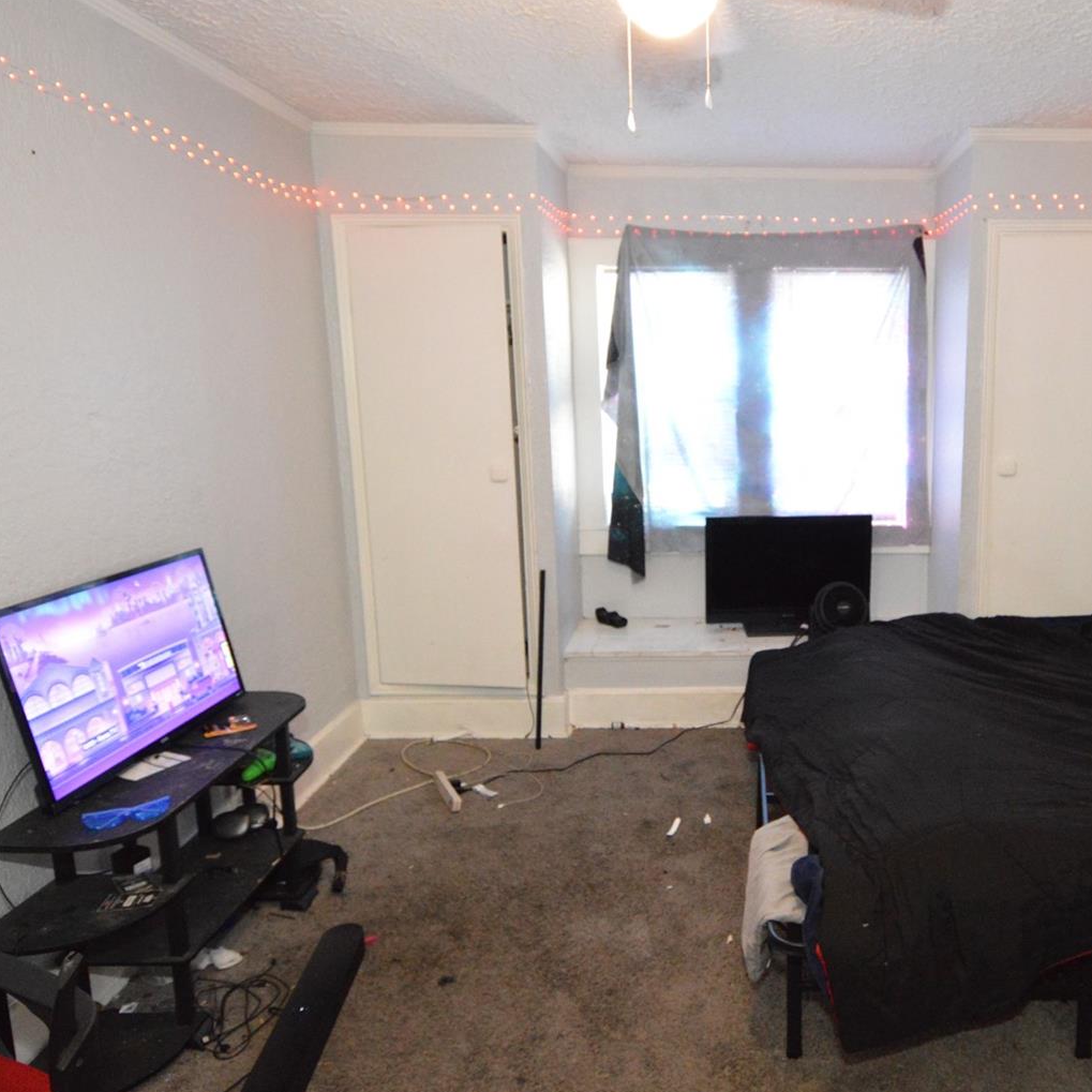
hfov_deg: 63.0
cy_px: 529
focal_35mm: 24
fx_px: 857
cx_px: 748
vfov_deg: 65.0
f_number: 4
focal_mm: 12
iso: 3200
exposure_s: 1/60
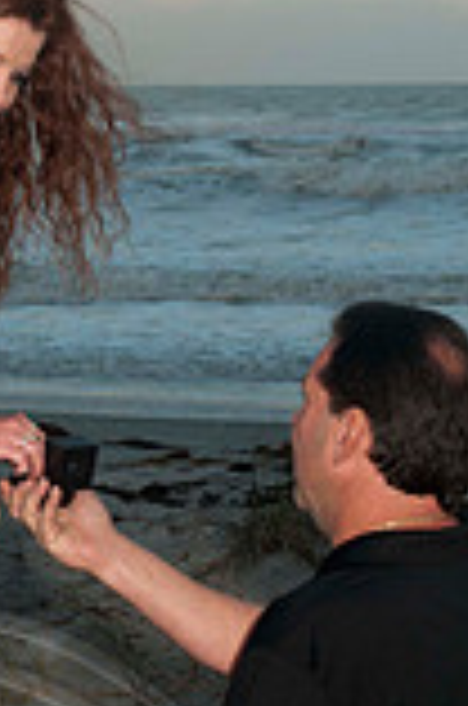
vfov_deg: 10.9
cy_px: 450
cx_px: 70
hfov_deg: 7.2
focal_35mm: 189
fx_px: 3702
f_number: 5.6
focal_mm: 44
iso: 100
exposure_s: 1/80
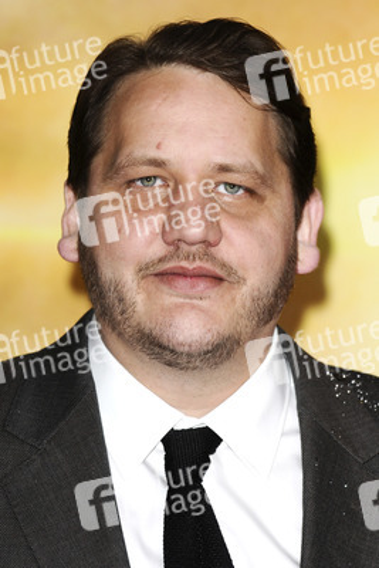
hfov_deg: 4.6
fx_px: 4733
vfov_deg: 6.9
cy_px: 284
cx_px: 190
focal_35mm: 300
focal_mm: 200
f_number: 4.5
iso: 320
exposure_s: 1/200
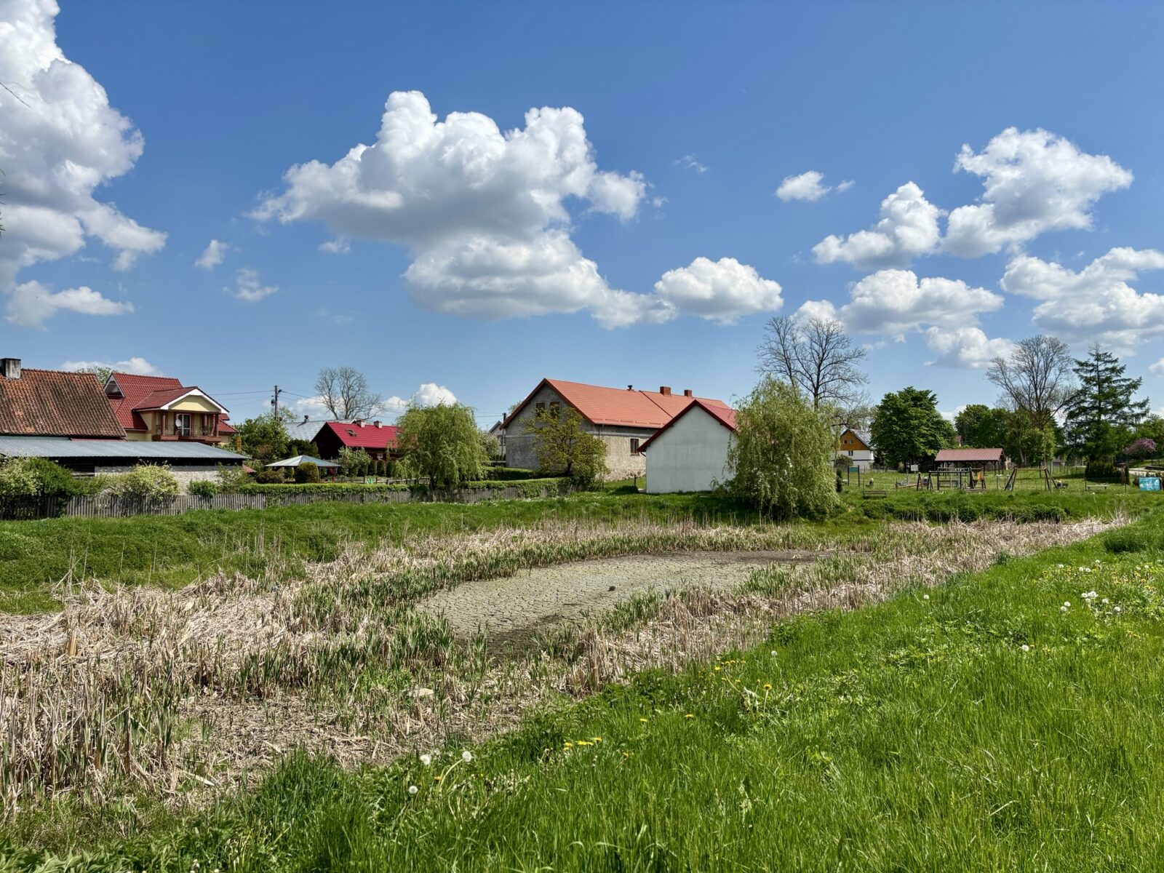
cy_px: 436
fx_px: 874
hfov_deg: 67.3
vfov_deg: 53.1
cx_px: 582
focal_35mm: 26
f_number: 1.6
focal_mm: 5.96
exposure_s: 1/5076
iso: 50
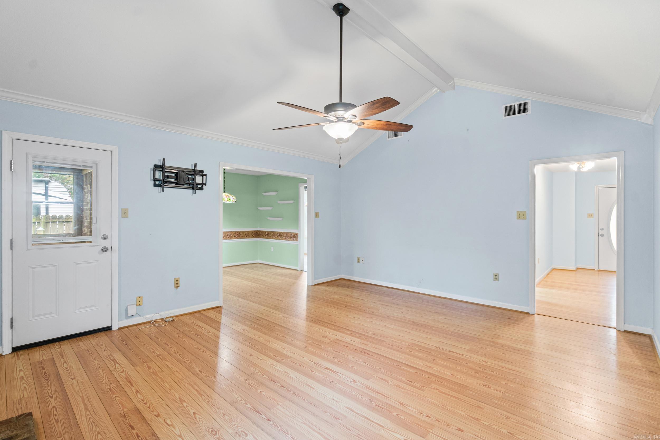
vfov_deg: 72.0
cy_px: 220
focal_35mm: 16
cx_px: 330
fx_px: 302
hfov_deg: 95.0
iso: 250
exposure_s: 1.6
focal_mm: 11
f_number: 9
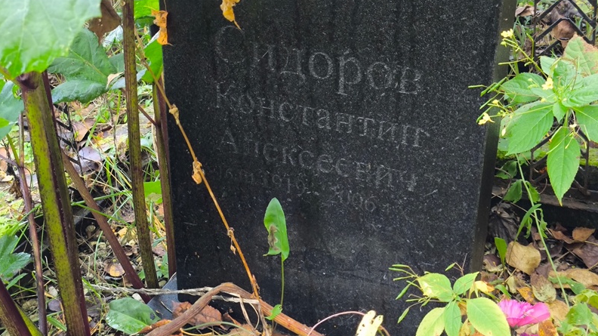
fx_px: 872
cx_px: 298
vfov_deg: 21.8
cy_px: 147
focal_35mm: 55
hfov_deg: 37.9
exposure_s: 1/60
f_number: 1.7
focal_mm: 4.71
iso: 160
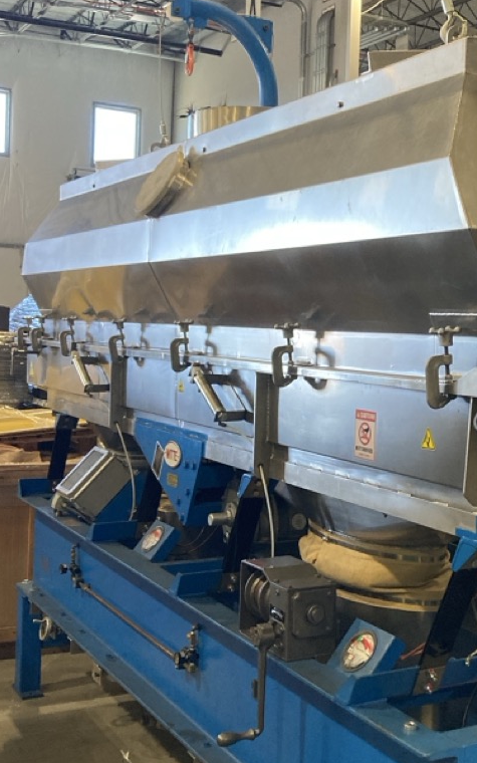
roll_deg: -3.0
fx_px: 1040
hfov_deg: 25.6
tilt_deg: -1.5
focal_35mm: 50
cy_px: 370
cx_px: 349
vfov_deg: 40.3
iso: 320
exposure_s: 1/60
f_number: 1.8
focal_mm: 3.99
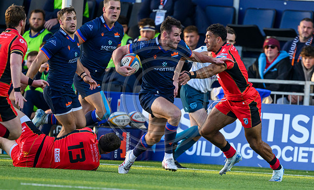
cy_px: 154
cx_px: 203
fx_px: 7479
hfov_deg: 2.4
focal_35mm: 882
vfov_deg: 1.5
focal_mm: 560
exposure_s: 1/1250
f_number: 4
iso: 2000
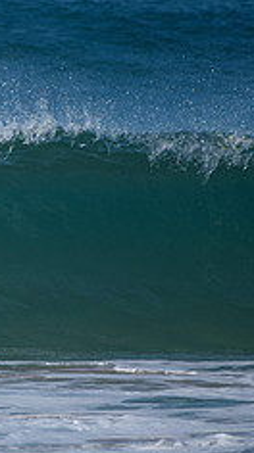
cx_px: -235
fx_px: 15512
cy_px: 229
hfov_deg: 0.9
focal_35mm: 1290
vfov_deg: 1.7
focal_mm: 500
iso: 200
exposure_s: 1/2000
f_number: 5.6
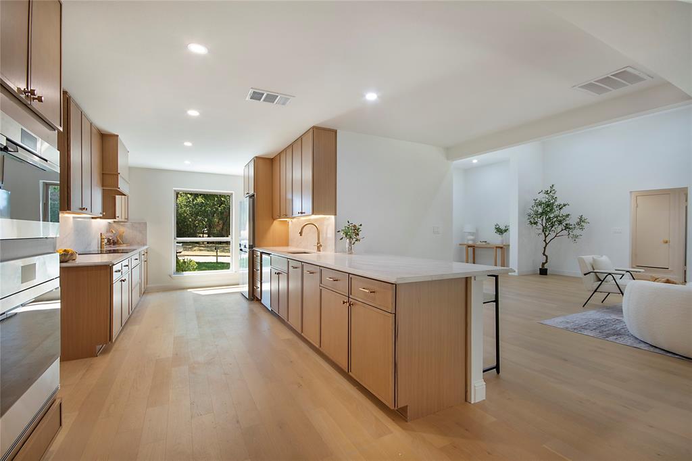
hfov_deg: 100.4
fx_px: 288
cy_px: 230
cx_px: 346
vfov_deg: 77.3
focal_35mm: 15
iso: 100
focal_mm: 10
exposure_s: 1/15
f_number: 8
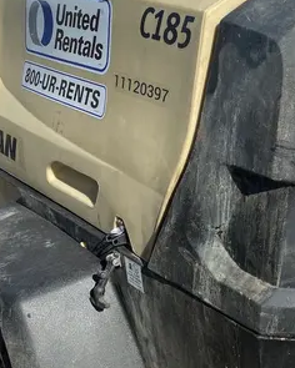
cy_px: 150
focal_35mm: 63
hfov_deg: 23.6
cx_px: 260
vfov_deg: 30.0
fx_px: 688
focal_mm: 4.25
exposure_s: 1/2890
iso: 32
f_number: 1.8
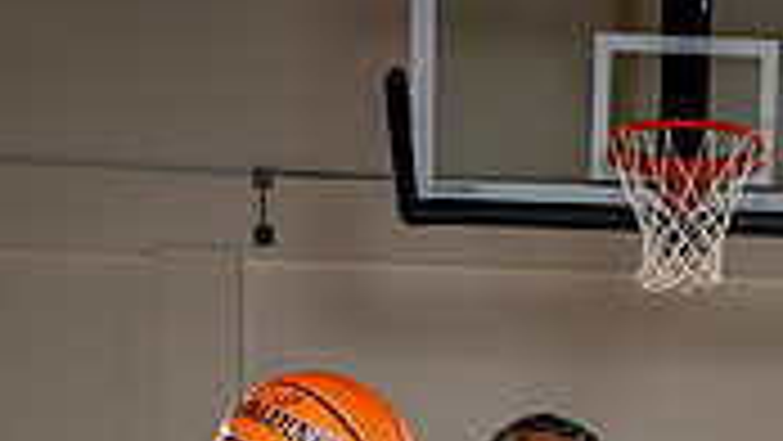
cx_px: 670
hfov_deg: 22.7
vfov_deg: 11.3
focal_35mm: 92
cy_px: 999
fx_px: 1911
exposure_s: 1/250
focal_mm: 34
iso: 200
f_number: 5.6
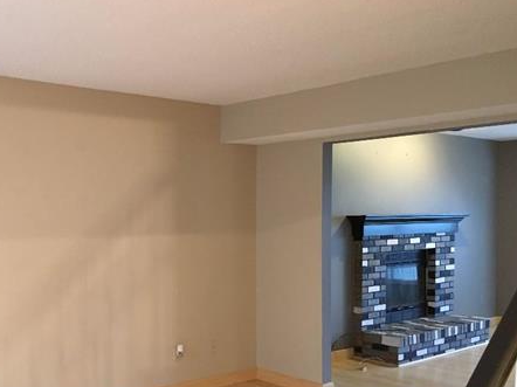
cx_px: 153
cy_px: 248
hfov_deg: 43.9
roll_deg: -0.4
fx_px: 627
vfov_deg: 34.1
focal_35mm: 42
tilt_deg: -2.6
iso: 200
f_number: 2.2
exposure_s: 1/20
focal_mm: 4.15
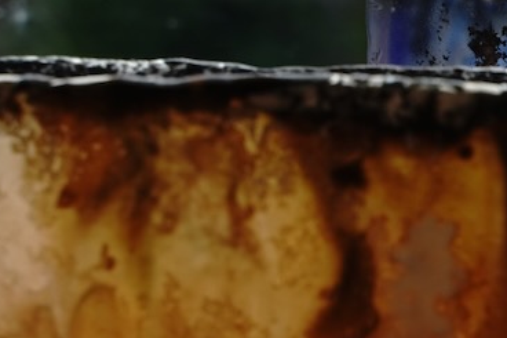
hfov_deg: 7.7
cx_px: 872
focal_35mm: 261
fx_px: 3674
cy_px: 299
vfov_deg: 5.3
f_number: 11
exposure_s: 1/320
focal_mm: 75
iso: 320
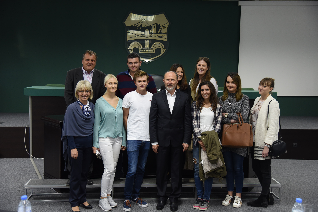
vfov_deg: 30.5
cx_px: 159
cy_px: 106
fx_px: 389
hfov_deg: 44.5
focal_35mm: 44
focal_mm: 44
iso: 1100
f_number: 4
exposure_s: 1/50
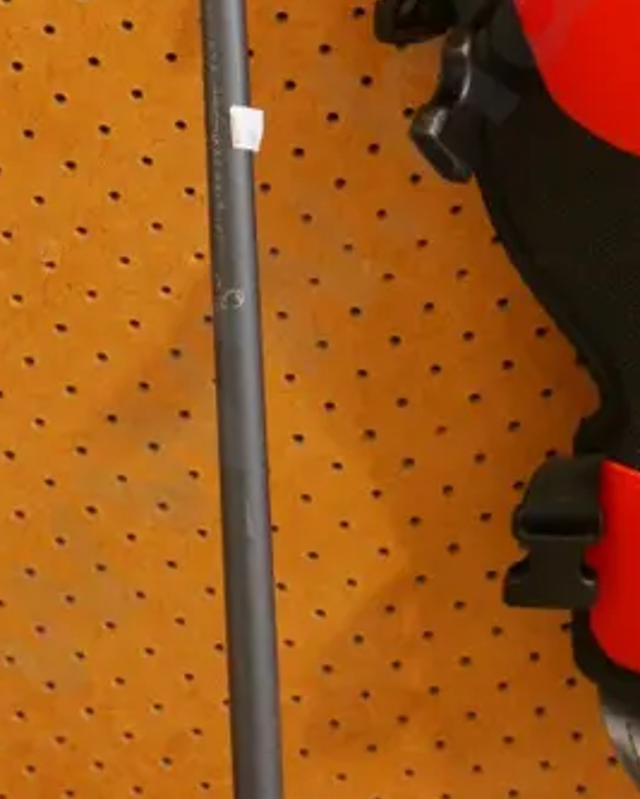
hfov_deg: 13.9
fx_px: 2554
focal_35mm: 108
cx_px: 732
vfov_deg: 16.6
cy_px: -293
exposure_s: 1/60
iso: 3200
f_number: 4.2
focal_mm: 18
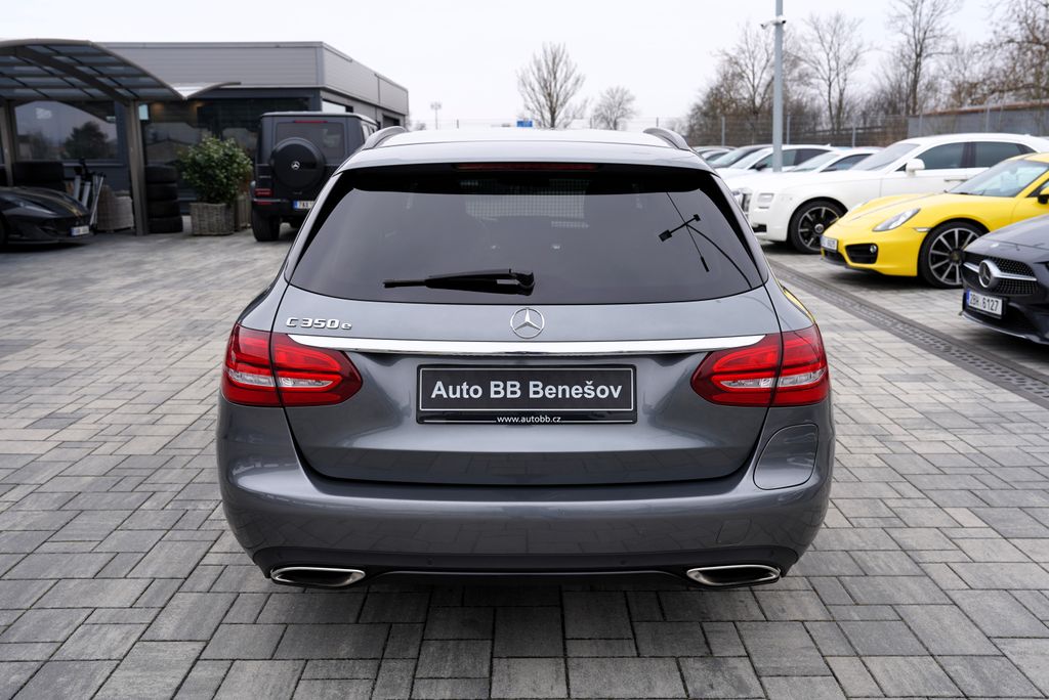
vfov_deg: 41.2
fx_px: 933
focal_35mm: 32
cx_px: 524
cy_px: 350
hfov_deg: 58.7
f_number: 5
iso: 100
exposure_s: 1/125
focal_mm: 32
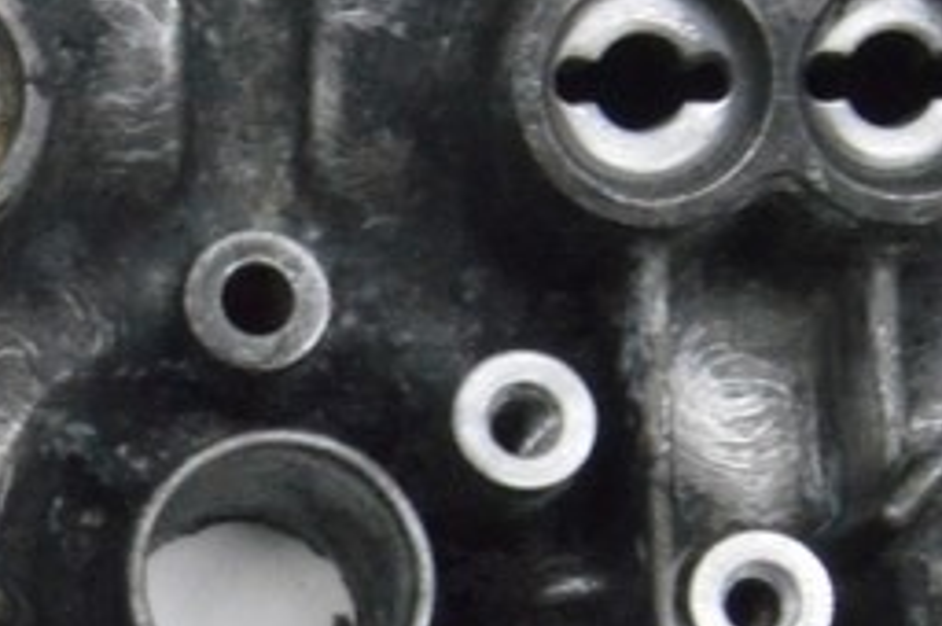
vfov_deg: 9.5
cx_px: -110
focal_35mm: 144
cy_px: 569
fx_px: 3763
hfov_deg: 13.9
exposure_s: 1/20
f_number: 20
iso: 6400
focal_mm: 24
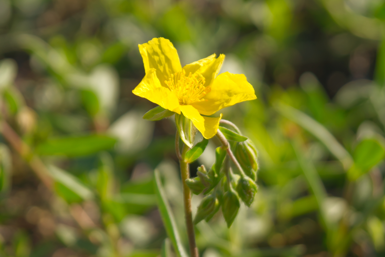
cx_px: 192
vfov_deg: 16.6
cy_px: 128
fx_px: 882
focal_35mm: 82
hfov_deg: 24.6
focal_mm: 55
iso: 100
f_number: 5.6
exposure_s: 1/320
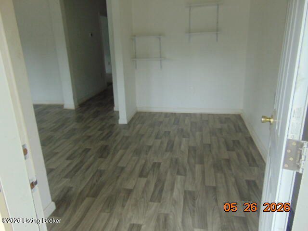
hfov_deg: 69.4
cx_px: 154
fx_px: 222
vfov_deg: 54.9
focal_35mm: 25
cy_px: 116
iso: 100
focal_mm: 4.5
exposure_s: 1/30
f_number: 3
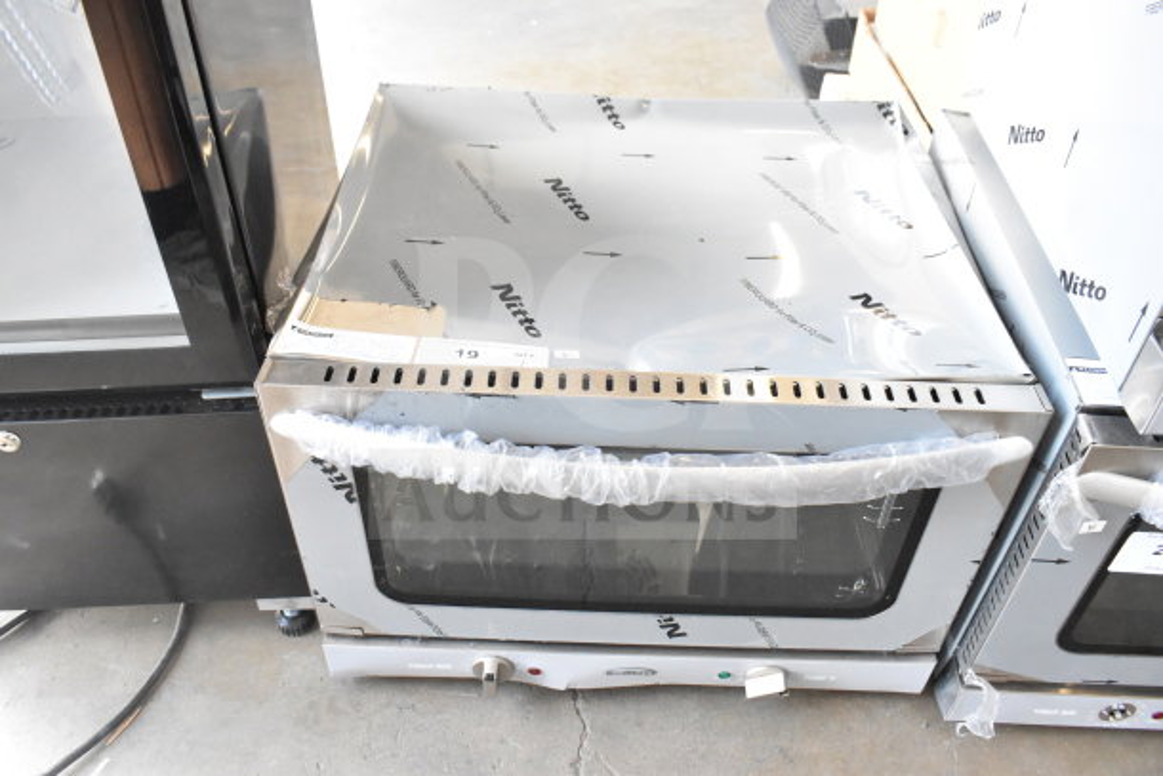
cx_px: 582
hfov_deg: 61.9
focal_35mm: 30
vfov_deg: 43.6
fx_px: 969
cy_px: 388
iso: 6400
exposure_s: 1/200
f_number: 7.1
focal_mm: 20
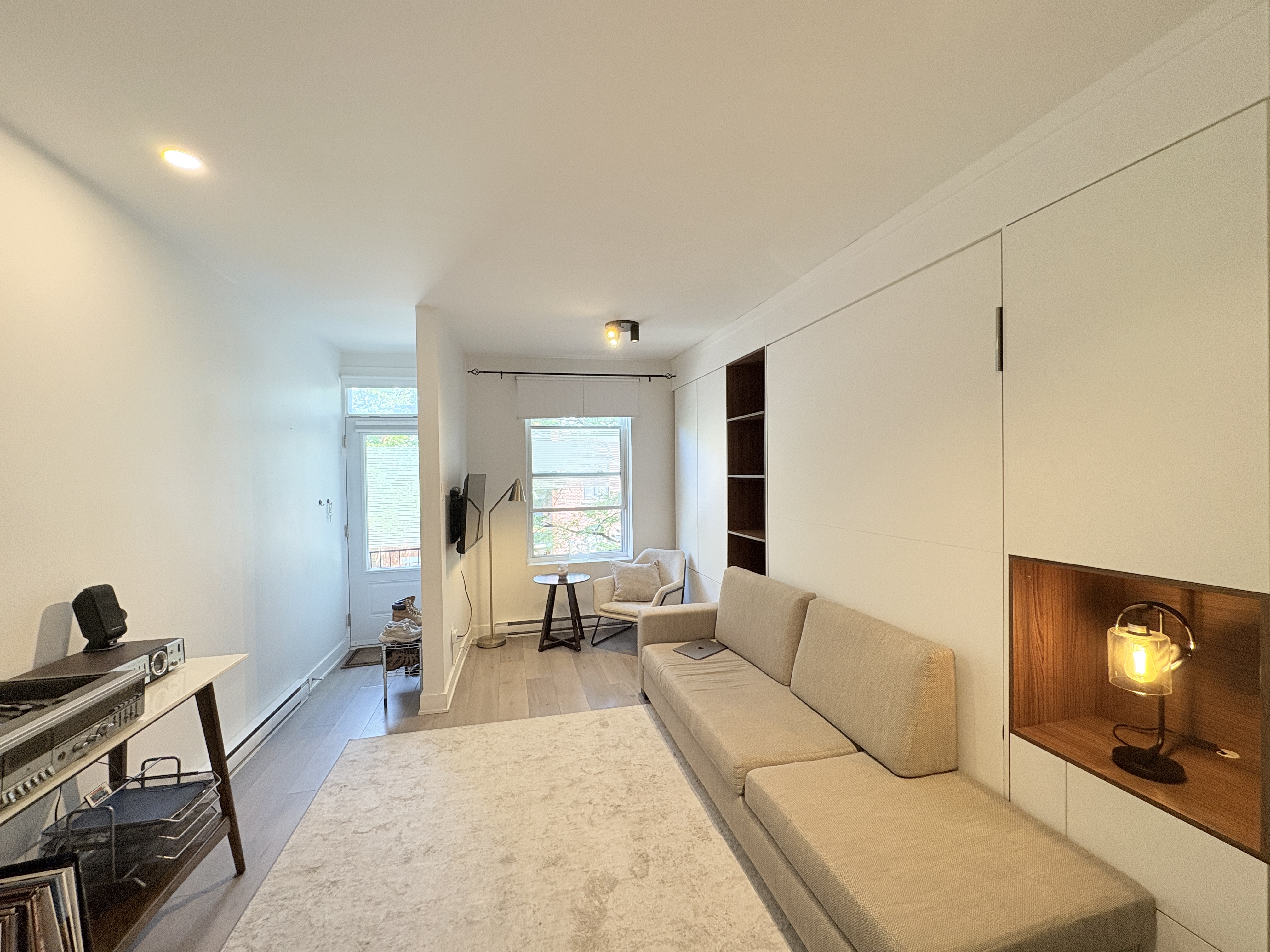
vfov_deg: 85.7
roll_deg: +1.8
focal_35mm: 14
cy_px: 476
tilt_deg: +0.1
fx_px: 514
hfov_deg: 102.1
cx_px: 635
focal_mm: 2.22
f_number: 2.2
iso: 200
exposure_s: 1/120
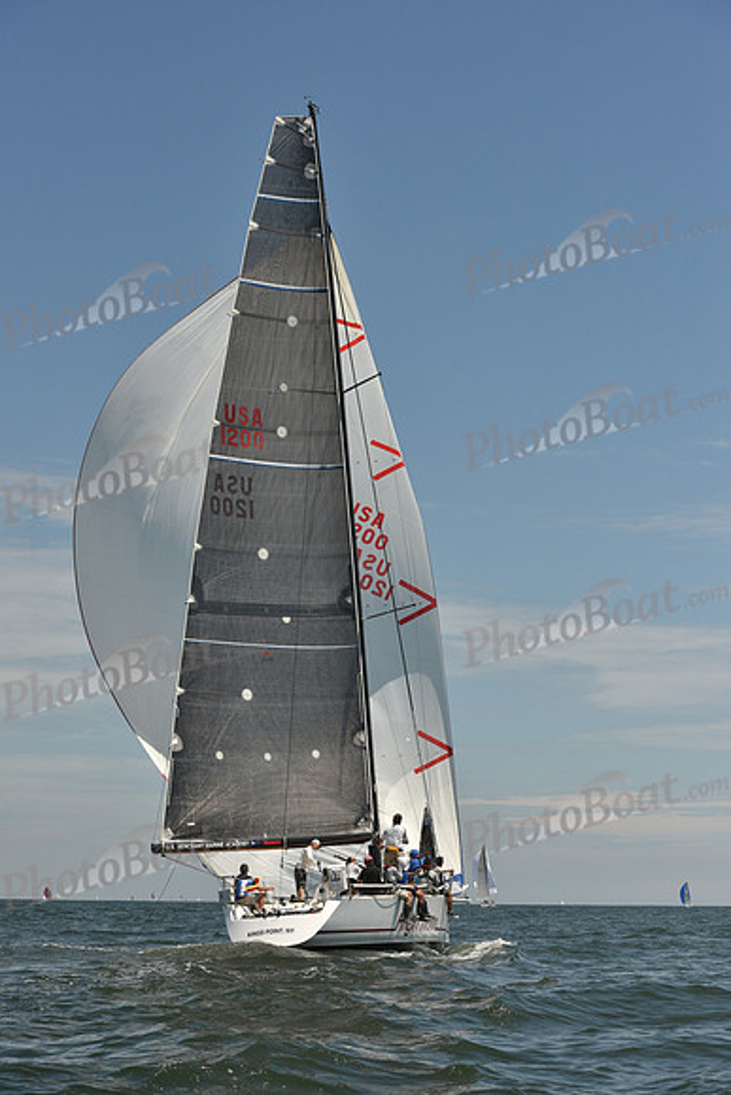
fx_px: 2131
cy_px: 548
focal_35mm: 70
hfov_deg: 19.5
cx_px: 366
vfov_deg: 28.8
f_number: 8
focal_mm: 70
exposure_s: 1/2000
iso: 320
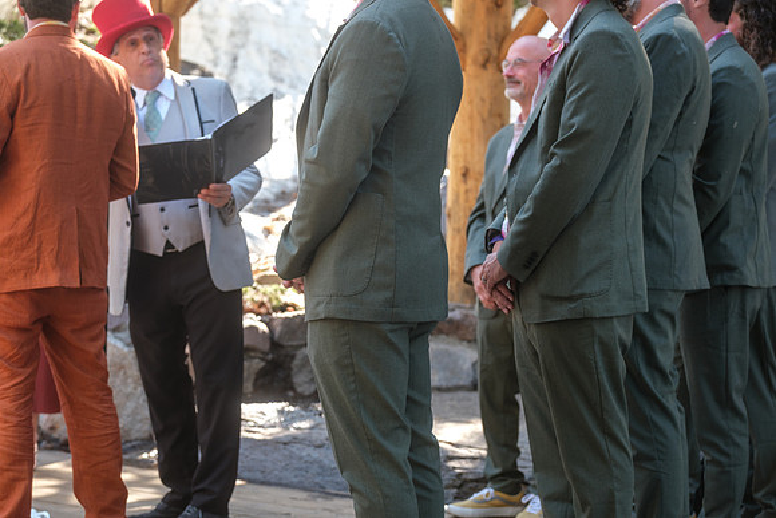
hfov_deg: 27.0
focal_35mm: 75
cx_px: 388
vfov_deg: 18.2
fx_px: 1617
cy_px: 259
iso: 400
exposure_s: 1/80
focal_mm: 50
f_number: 4
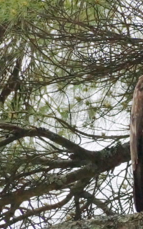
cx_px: 176
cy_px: 158
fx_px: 5196
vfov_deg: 2.5
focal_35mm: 834
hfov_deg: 1.6
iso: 3200
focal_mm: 250
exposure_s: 1/1000
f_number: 9
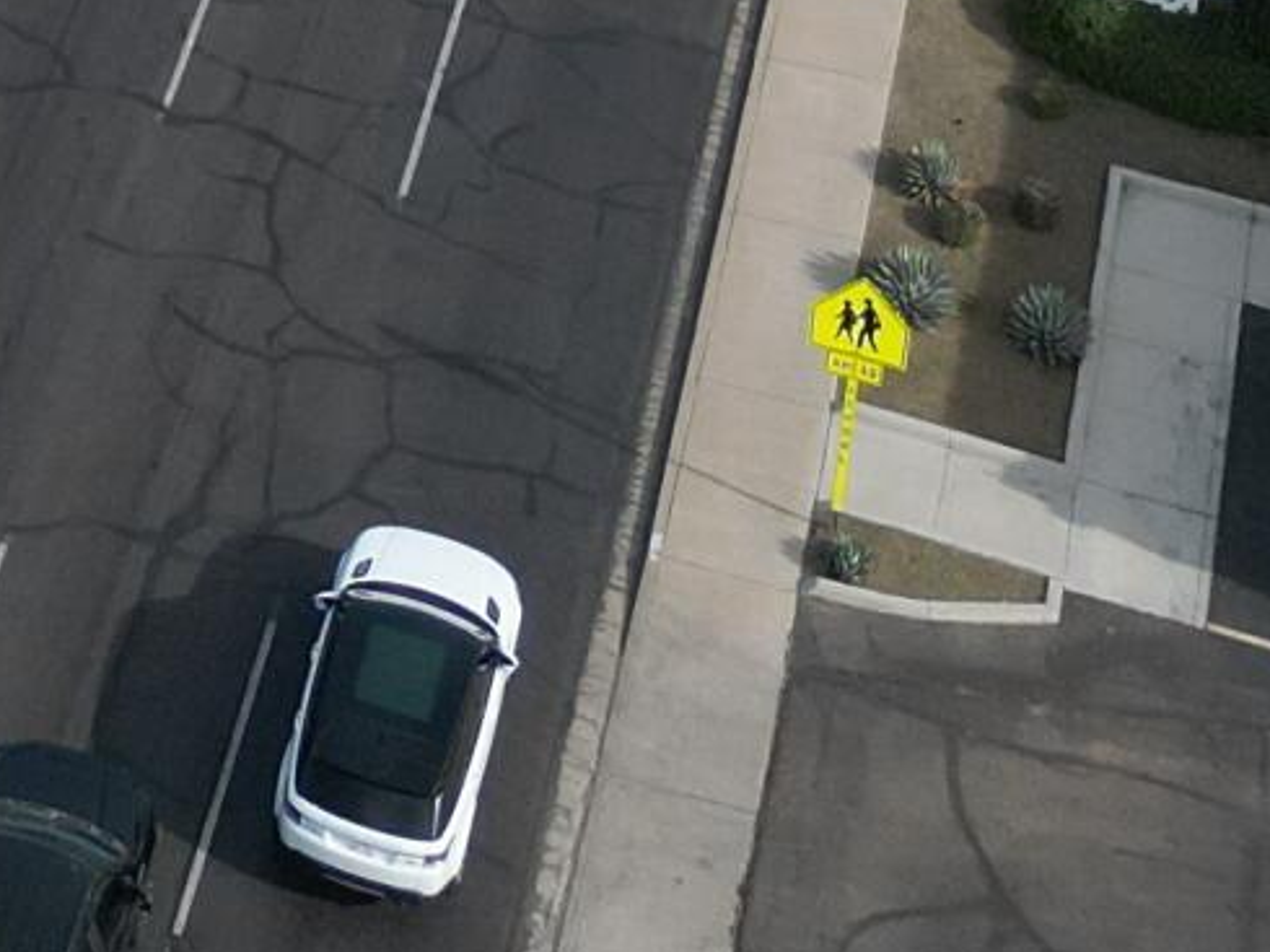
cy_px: -1717
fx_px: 5391
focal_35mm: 147
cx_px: -542
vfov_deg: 8.7
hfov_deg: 12.8
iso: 150
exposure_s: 1/3000
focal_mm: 6.72
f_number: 1.7
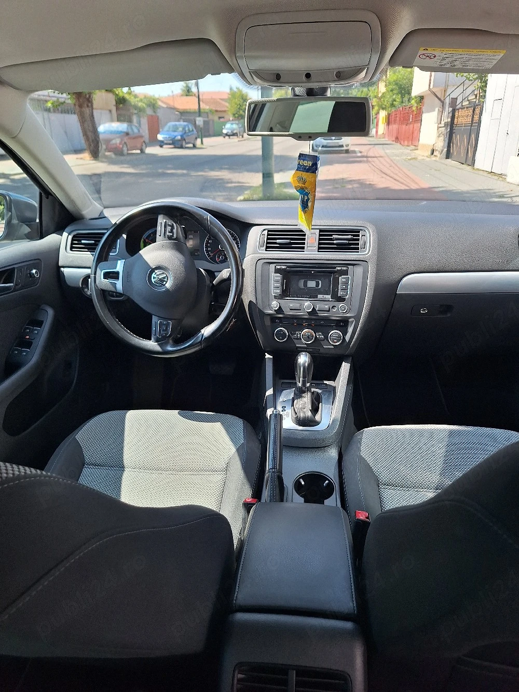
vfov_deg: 73.9
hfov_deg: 58.9
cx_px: 260
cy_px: 346
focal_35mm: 23
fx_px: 460
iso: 40
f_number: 1.8
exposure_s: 1/455
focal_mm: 5.54
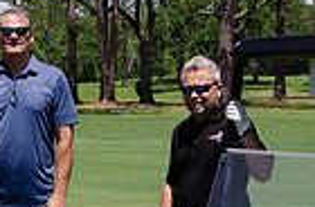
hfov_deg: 15.0
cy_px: 166
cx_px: 70
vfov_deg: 9.9
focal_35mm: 137
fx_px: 1193
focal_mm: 22
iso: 400
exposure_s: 1/400
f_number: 10
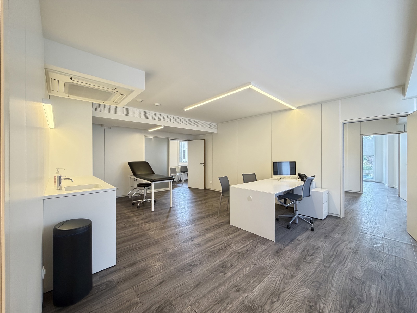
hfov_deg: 102.1
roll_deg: +0.5
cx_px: 208
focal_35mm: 14
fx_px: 169
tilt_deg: +0.7
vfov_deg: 85.7
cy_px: 156
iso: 400
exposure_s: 1/60
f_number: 2.2
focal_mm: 2.22
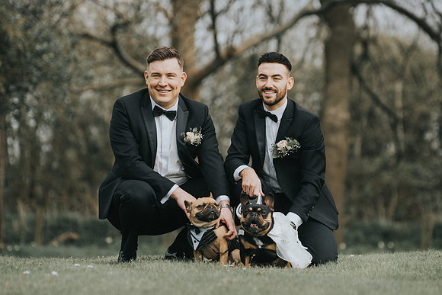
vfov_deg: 6.5
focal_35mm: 212
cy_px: 143
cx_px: 228
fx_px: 2604
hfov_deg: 9.7
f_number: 2.8
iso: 100
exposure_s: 1/1250
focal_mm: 129
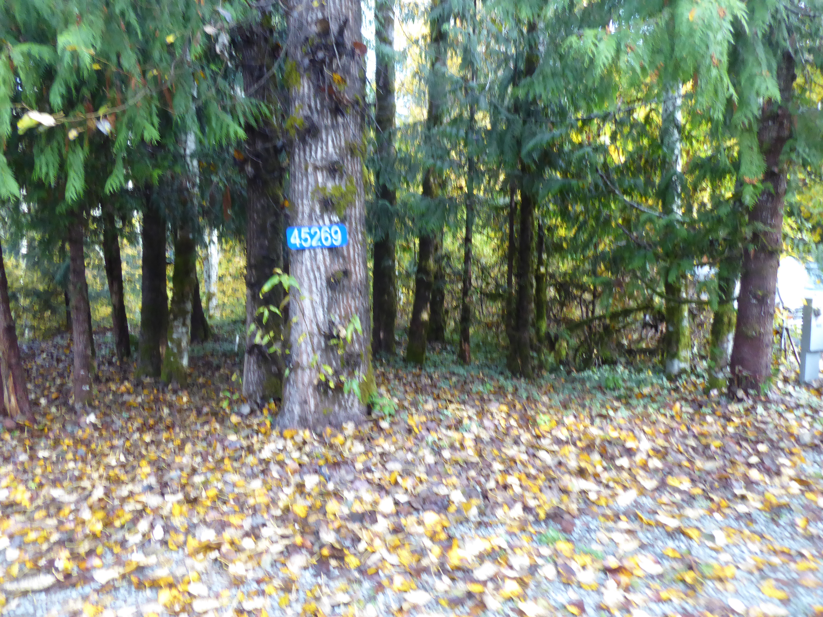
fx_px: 571
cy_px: 308
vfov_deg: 56.8
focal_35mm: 24
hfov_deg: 71.6
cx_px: 412
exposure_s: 1/60
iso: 320
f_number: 3.3
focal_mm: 4.3
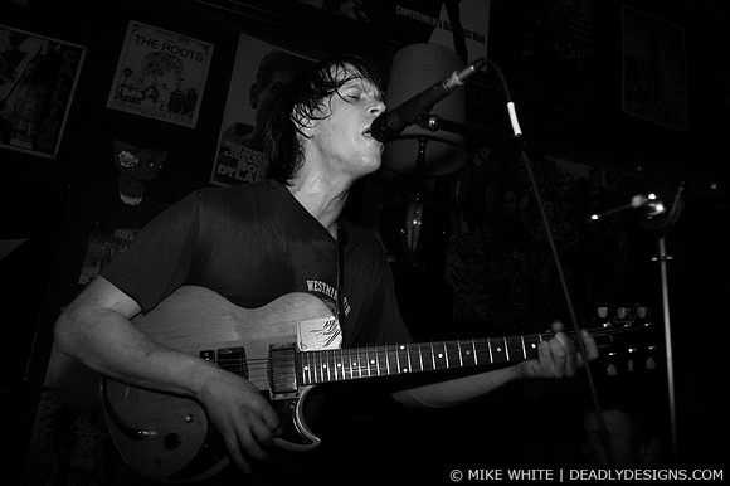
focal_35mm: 30
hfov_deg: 62.0
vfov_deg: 43.6
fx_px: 608
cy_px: 243
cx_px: 365
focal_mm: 20
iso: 800
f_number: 2.8
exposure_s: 1/40
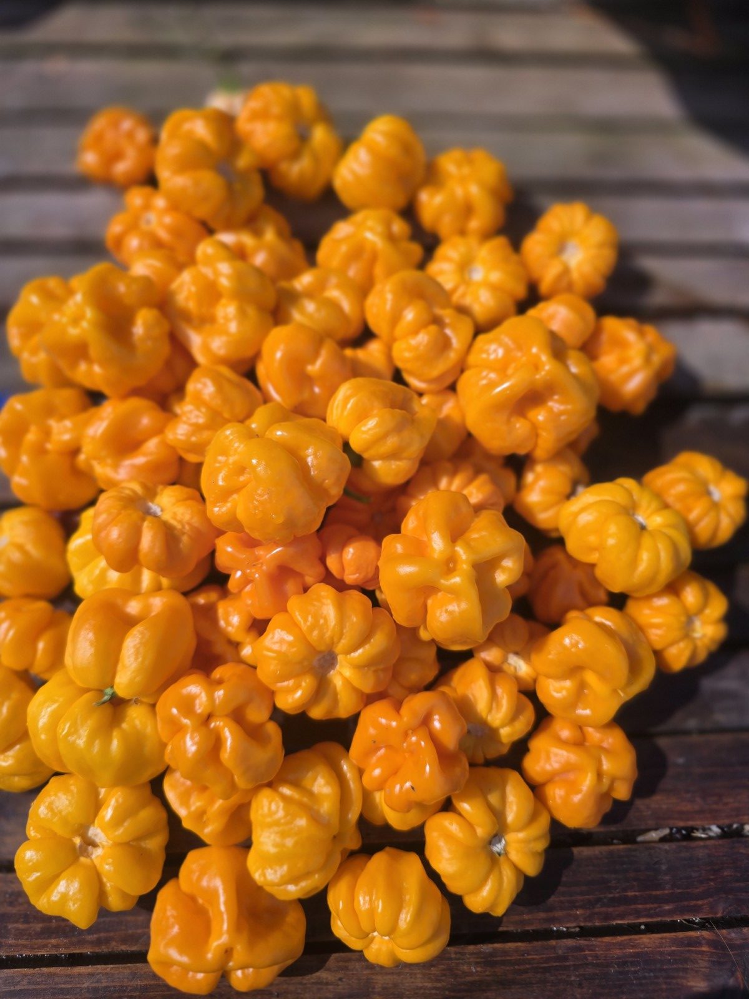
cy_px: 500
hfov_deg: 58.9
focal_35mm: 23
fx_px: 664
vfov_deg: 73.9
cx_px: 374
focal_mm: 6.3
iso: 12
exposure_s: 1/1120
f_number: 1.7
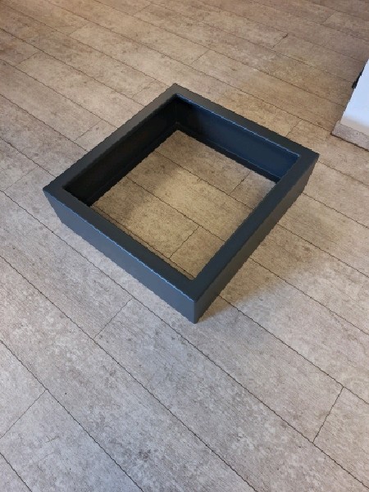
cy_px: 246
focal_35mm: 23
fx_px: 327
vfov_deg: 73.9
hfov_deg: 58.9
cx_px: 184
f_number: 1.8
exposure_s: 1/50
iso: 100
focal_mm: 5.54
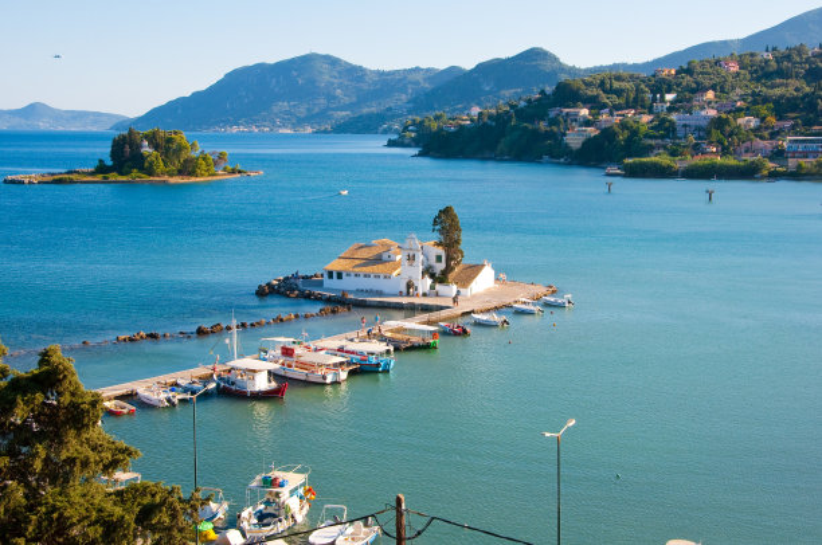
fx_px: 1163
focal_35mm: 51
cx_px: 411
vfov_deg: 26.4
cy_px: 272
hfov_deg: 38.9
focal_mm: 34
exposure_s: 1/160
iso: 200
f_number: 13
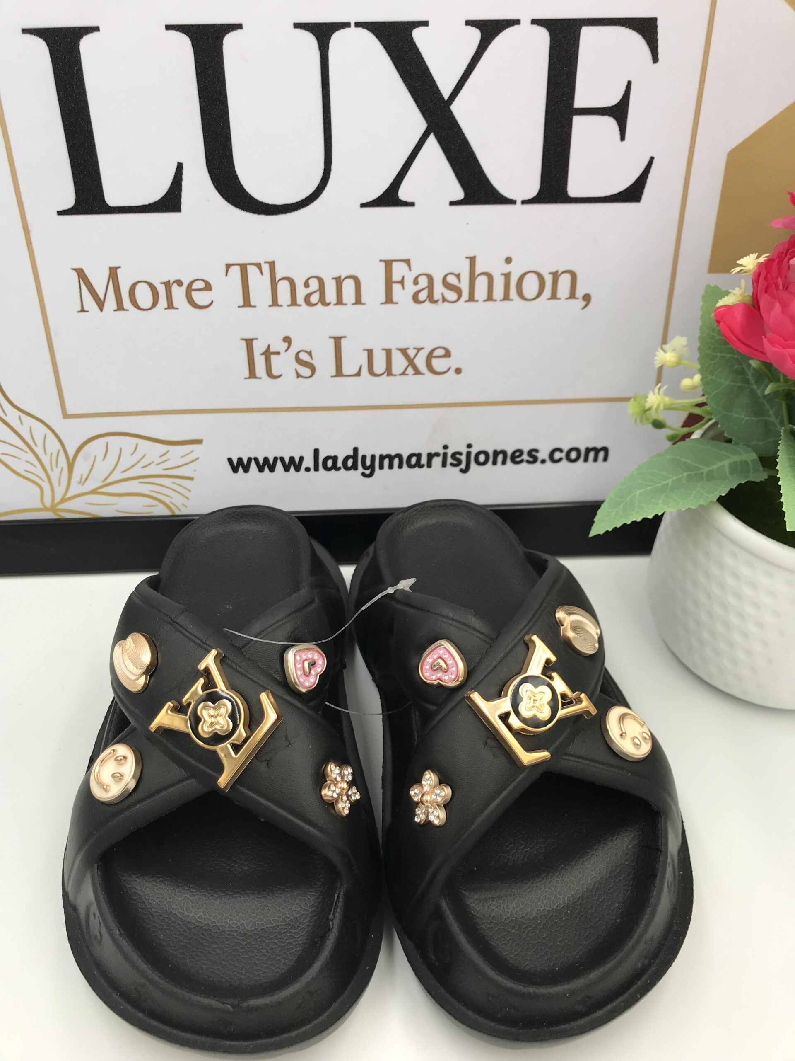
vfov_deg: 63.4
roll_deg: -0.4
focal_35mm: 28
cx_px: 398
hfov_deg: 49.7
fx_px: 857
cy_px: 530
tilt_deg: -39.1
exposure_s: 1/182
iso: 20
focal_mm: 3.99
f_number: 1.8
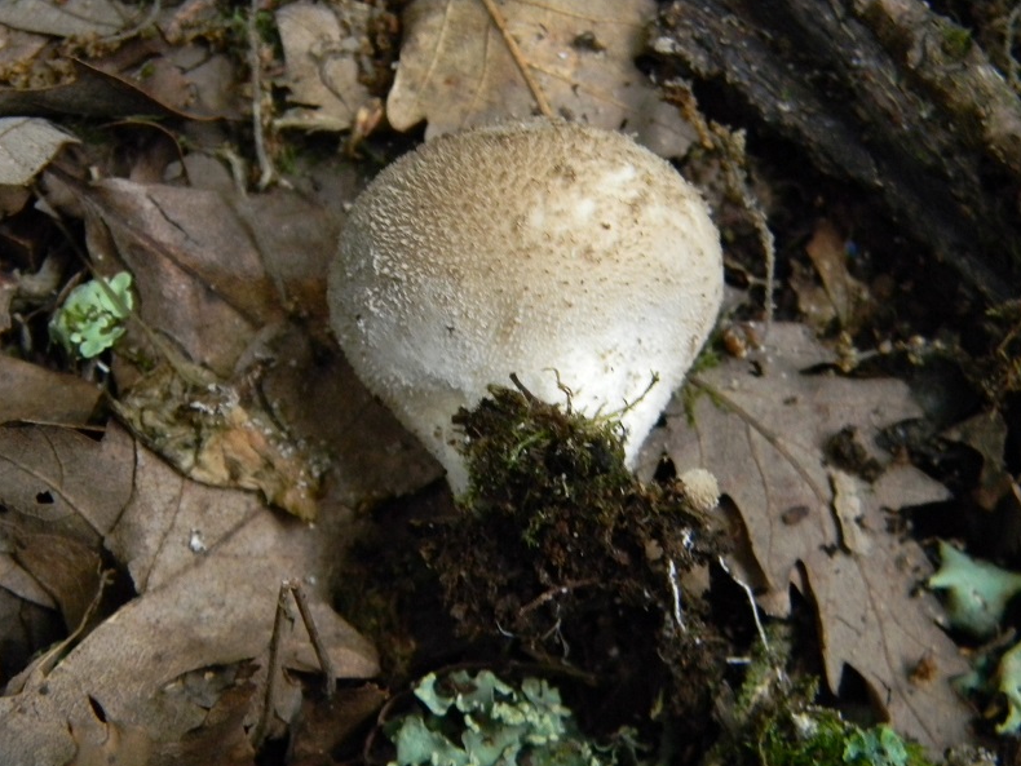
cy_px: 386
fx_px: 2478
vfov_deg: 17.6
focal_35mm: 84
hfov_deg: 23.3
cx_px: 509
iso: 400
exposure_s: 1/20.5
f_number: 4.5
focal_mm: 15.1
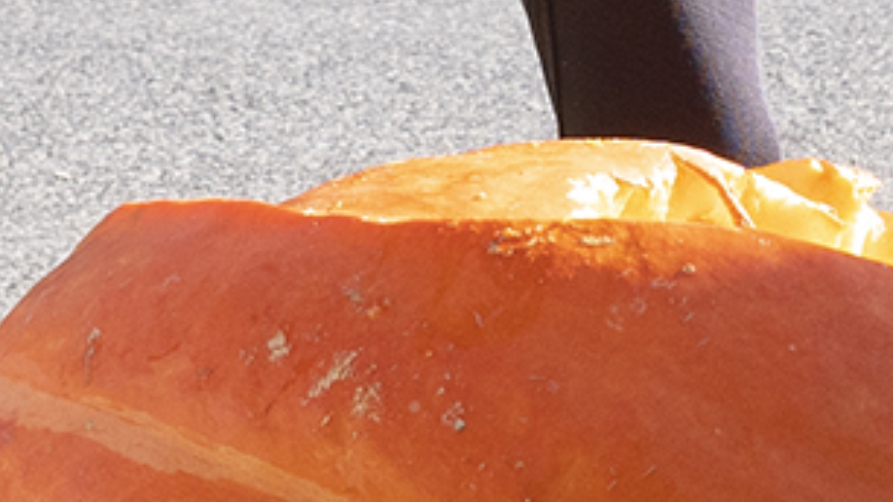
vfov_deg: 4.9
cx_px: 677
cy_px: -381
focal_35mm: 247
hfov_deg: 8.7
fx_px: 5848
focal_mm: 24
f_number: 5.6
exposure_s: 1/640
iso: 320
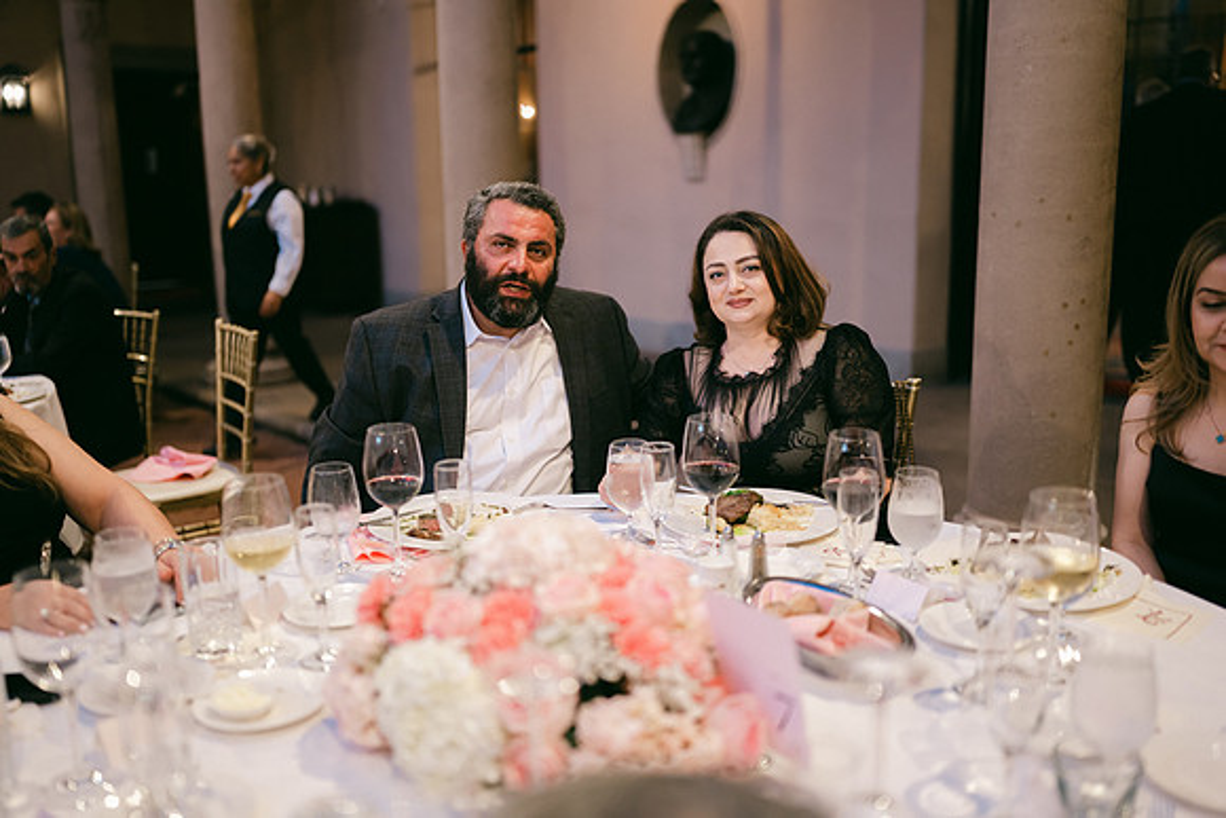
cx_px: 613
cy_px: 409
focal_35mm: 35
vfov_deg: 37.9
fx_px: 1192
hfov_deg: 54.4
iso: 640
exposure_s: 1/125
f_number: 1.2
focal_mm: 35
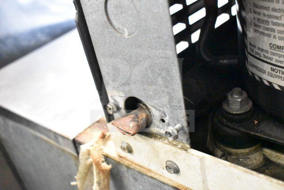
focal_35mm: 42
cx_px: 142
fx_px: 331
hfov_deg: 46.4
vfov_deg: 31.9
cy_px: 95
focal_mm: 28
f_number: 4.2
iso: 20000
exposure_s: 1/50
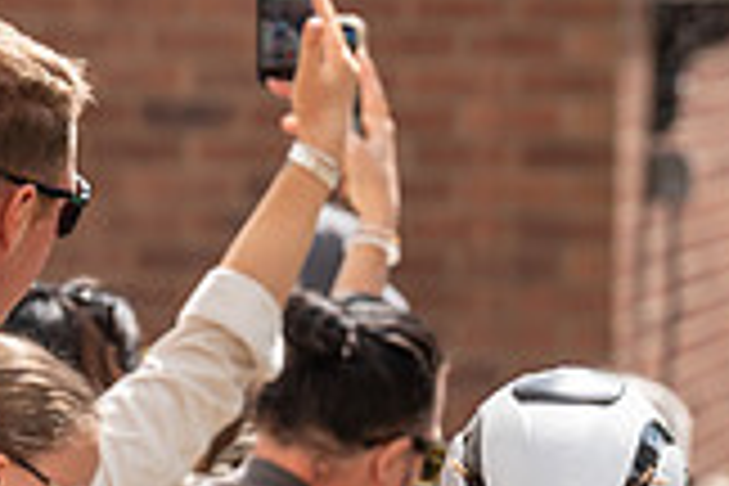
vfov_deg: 2.1
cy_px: 667
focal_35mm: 670
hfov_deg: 3.1
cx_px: 682
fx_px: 13566
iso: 320
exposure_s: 1/1000
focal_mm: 159
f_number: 5
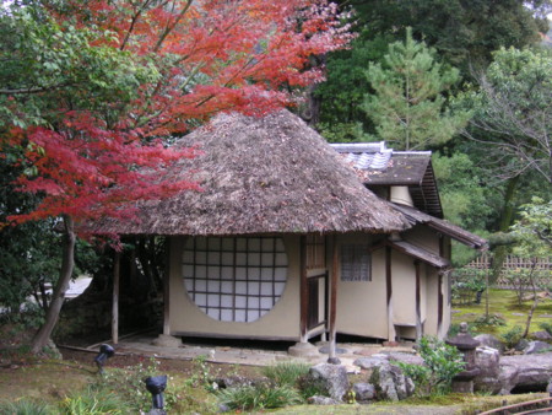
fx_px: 750
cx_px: 276
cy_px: 208
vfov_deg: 30.9
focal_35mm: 47
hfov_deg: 40.4
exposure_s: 1/45
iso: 100
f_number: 3.3
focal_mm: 7.8
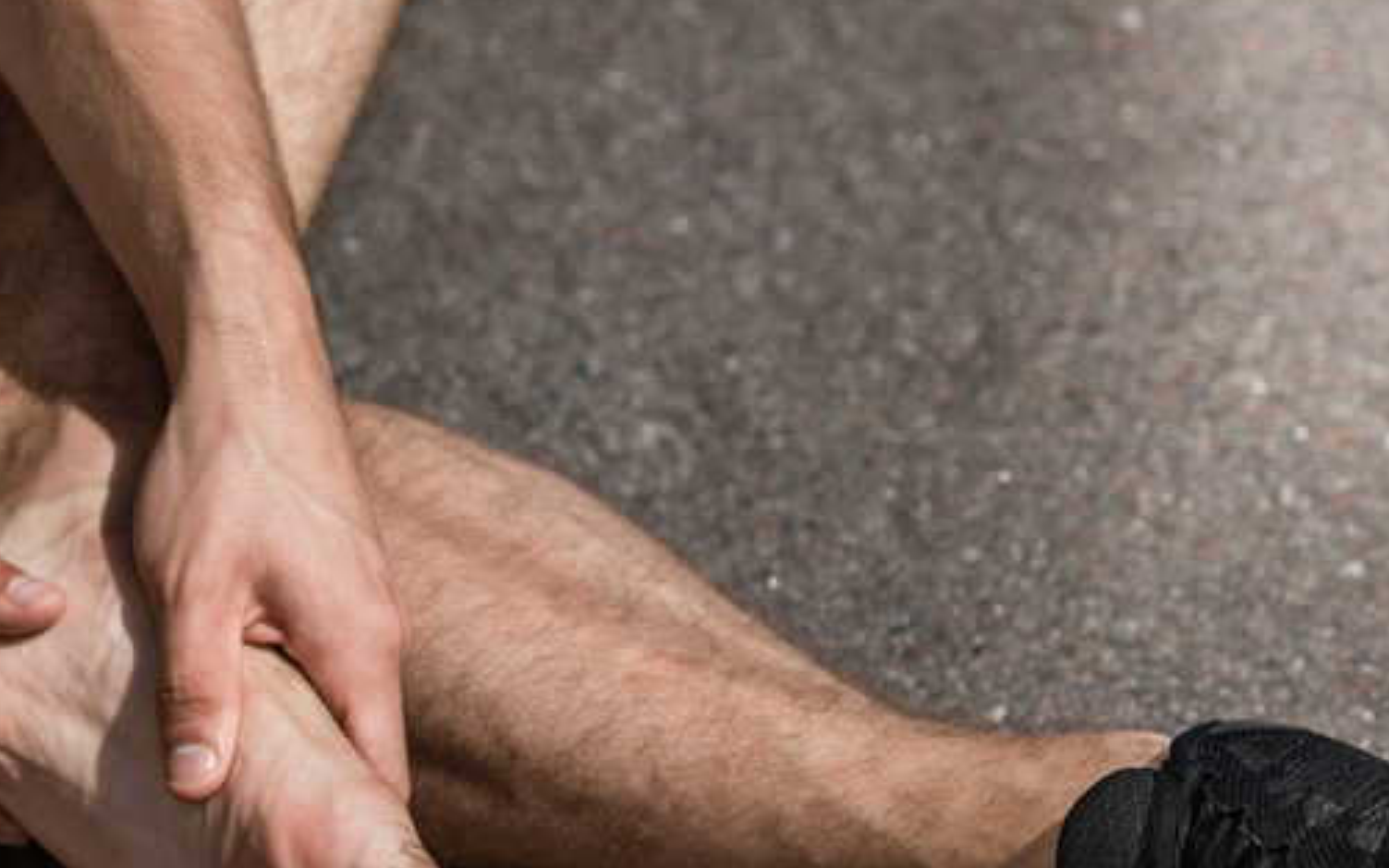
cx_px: 143
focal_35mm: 236
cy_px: 487
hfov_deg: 8.9
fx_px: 8933
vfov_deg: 5.6
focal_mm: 116
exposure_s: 1/1000
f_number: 4.5
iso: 100
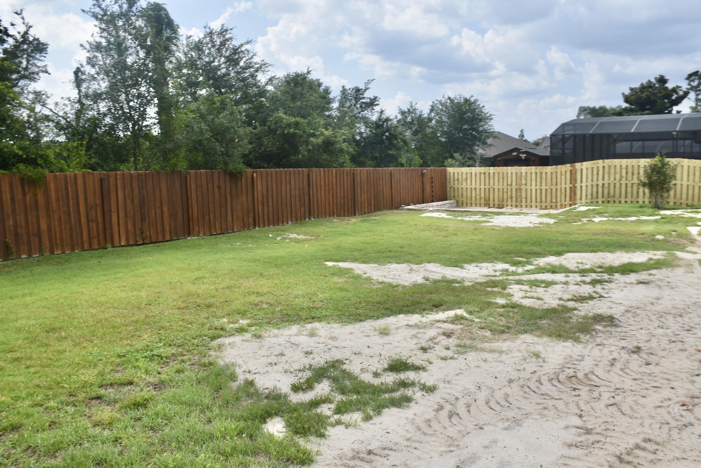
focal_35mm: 27
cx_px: 350
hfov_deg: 67.4
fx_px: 526
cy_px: 234
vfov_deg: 47.9
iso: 100
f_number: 10
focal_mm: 18
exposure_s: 1/200
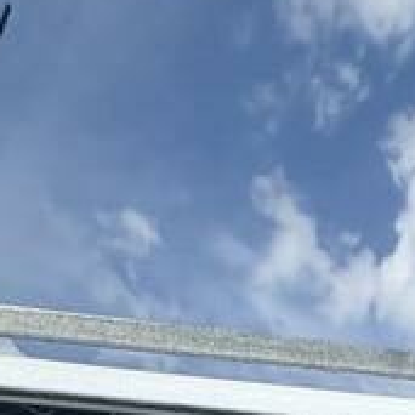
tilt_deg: -8.7
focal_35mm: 65
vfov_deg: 14.2
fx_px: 882
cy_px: 1053
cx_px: 388
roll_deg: -4.7
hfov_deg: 25.5
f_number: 2.2
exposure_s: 1/1637
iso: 50
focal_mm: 2.22
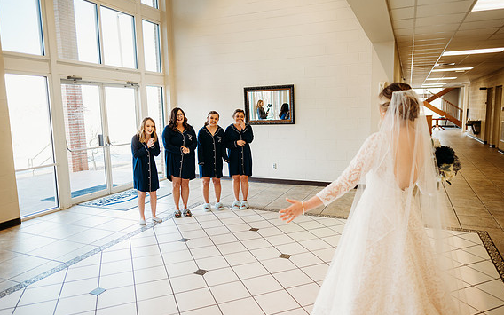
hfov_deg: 72.5
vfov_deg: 49.3
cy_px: 154
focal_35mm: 25
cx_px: 254
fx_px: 343
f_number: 1.8
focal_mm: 24
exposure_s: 1/160
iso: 400
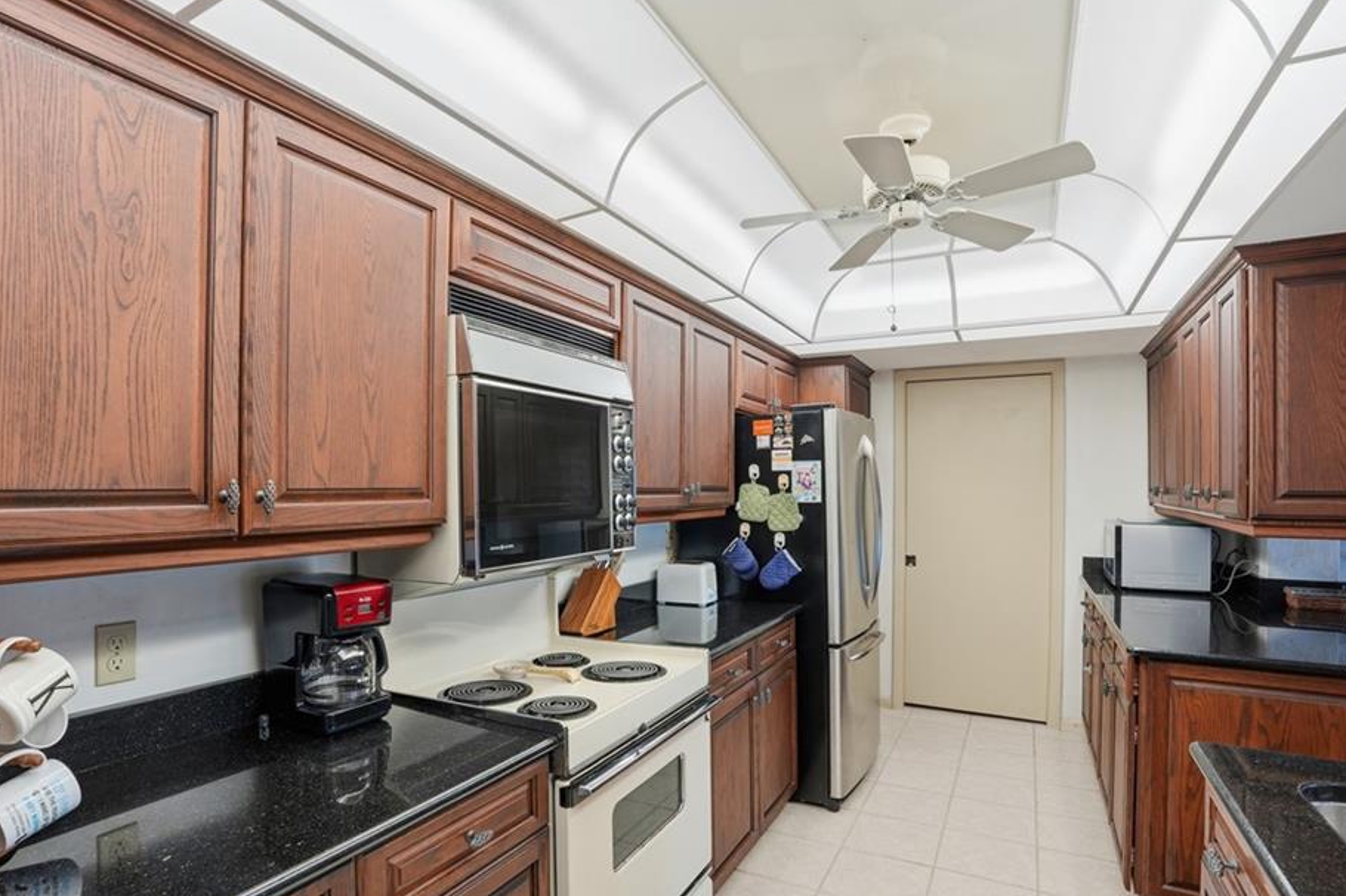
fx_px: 673
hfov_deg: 89.9
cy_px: 489
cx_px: 630
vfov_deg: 67.2
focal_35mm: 18
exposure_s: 1/25
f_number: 9
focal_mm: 16
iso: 200
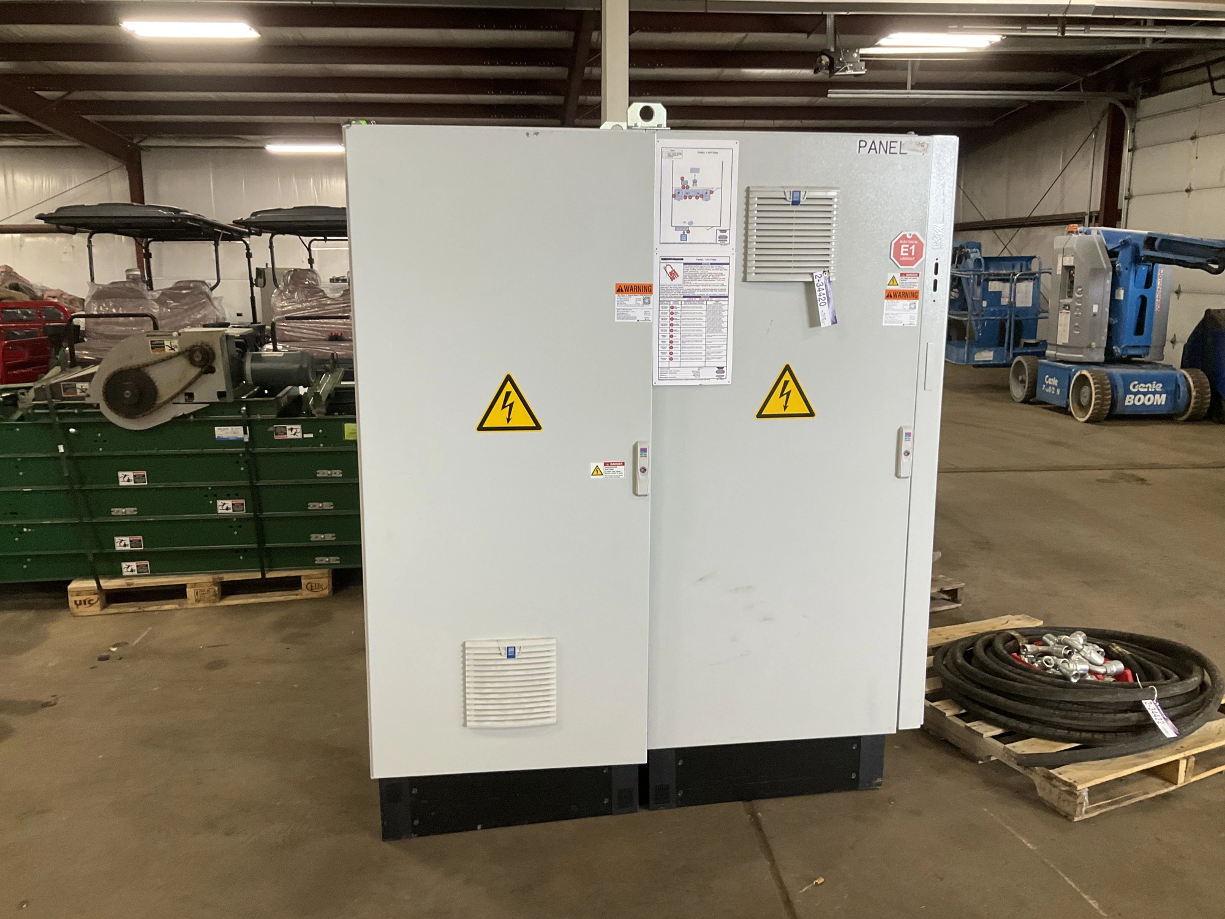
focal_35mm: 29
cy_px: 460
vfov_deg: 48.2
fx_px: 1026
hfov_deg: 61.7
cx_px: 612
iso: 80
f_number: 1.8
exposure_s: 1/60
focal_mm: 3
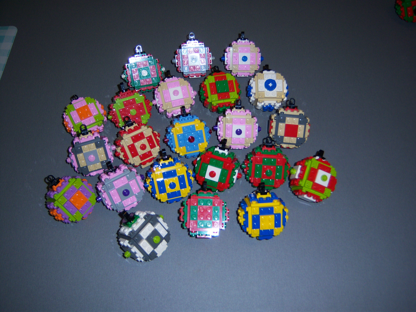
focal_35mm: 36
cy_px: 156
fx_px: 433
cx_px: 208
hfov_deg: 51.4
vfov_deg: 39.7
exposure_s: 1/60
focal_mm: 7.5
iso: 80
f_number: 2.8
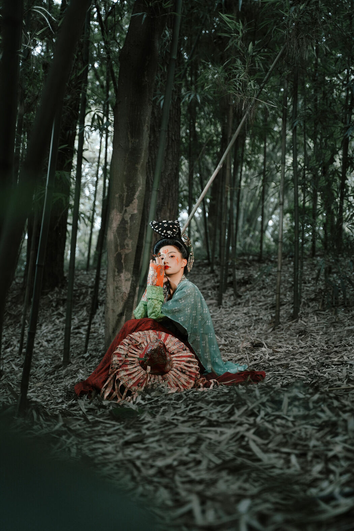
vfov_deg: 35.1
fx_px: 841
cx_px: 177
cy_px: 266
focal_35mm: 57
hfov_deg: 23.8
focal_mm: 57
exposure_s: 1/125
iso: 400
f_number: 2.8
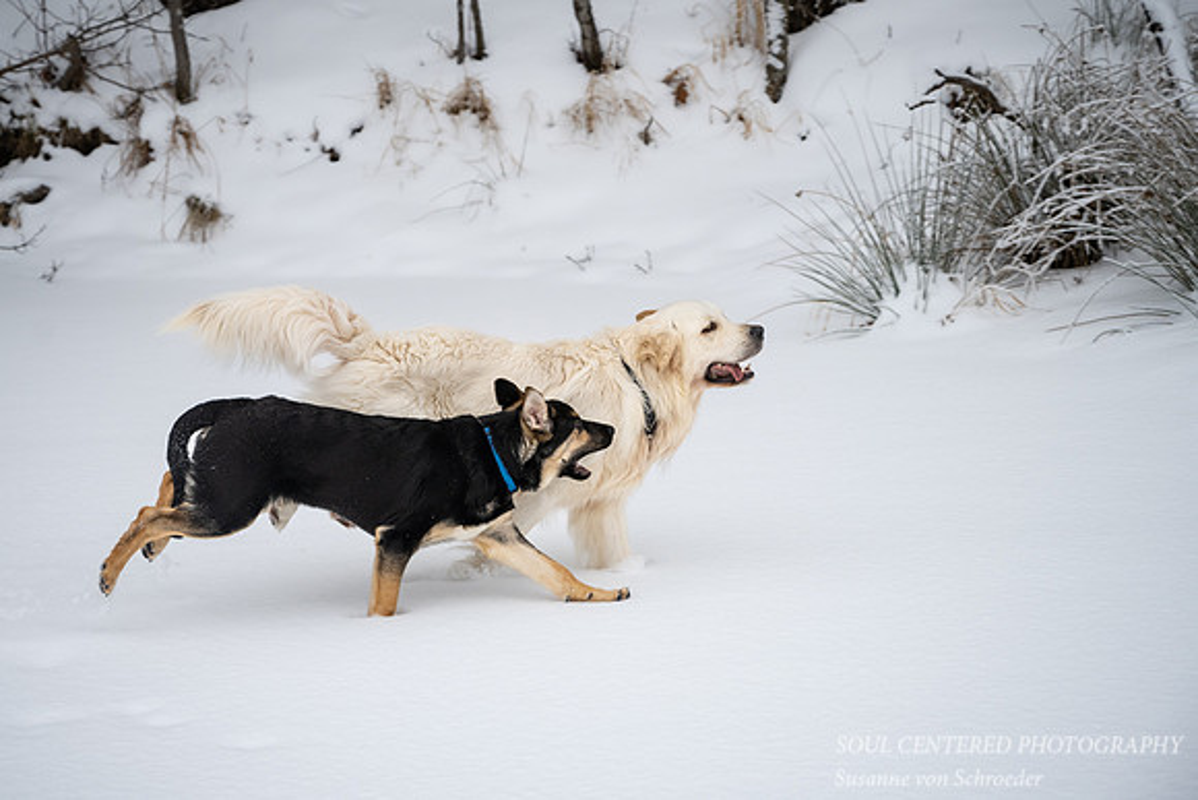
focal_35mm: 83
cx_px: 520
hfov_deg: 24.3
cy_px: 323
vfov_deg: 16.4
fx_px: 2777
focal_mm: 70
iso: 400
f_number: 4.5
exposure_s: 1/640
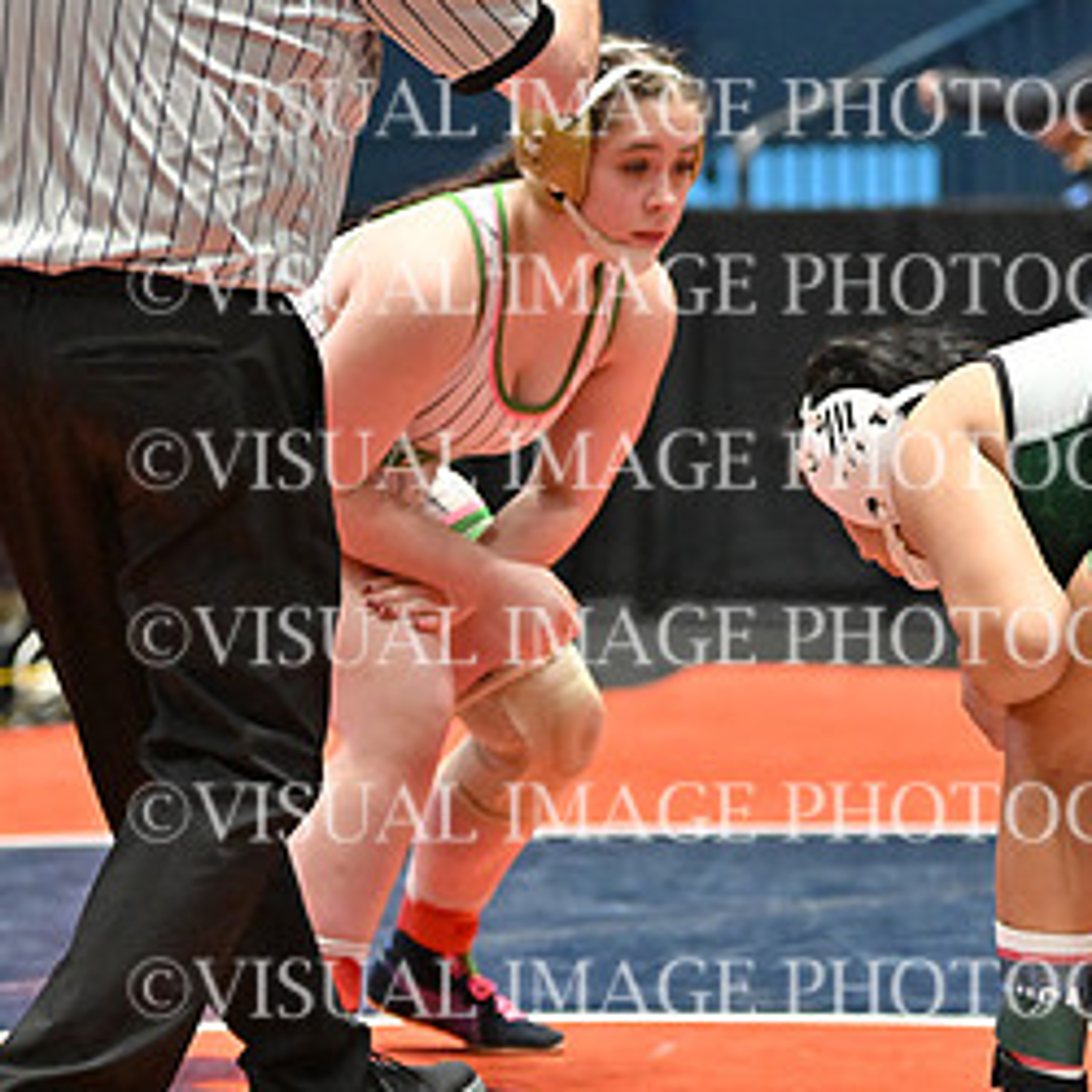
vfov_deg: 7.9
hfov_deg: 7.9
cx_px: 760
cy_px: 548
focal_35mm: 221
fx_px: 7888
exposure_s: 1/1250
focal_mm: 112
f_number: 2.8
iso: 6400
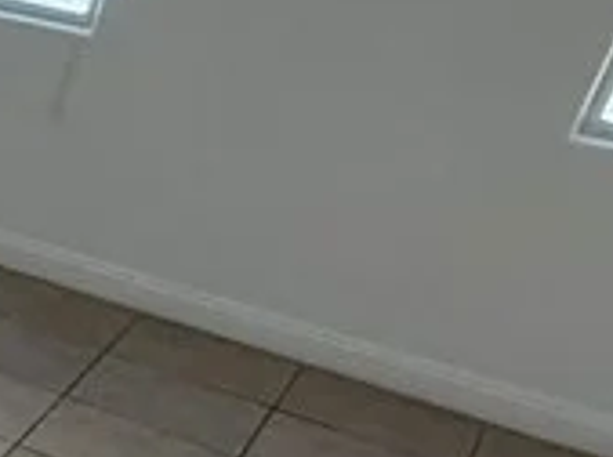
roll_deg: +0.4
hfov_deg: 13.4
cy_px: 149
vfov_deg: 17.3
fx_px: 1502
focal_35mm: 85
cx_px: -997
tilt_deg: -22.3
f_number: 2.2
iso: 160
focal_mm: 2.22
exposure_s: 1/120
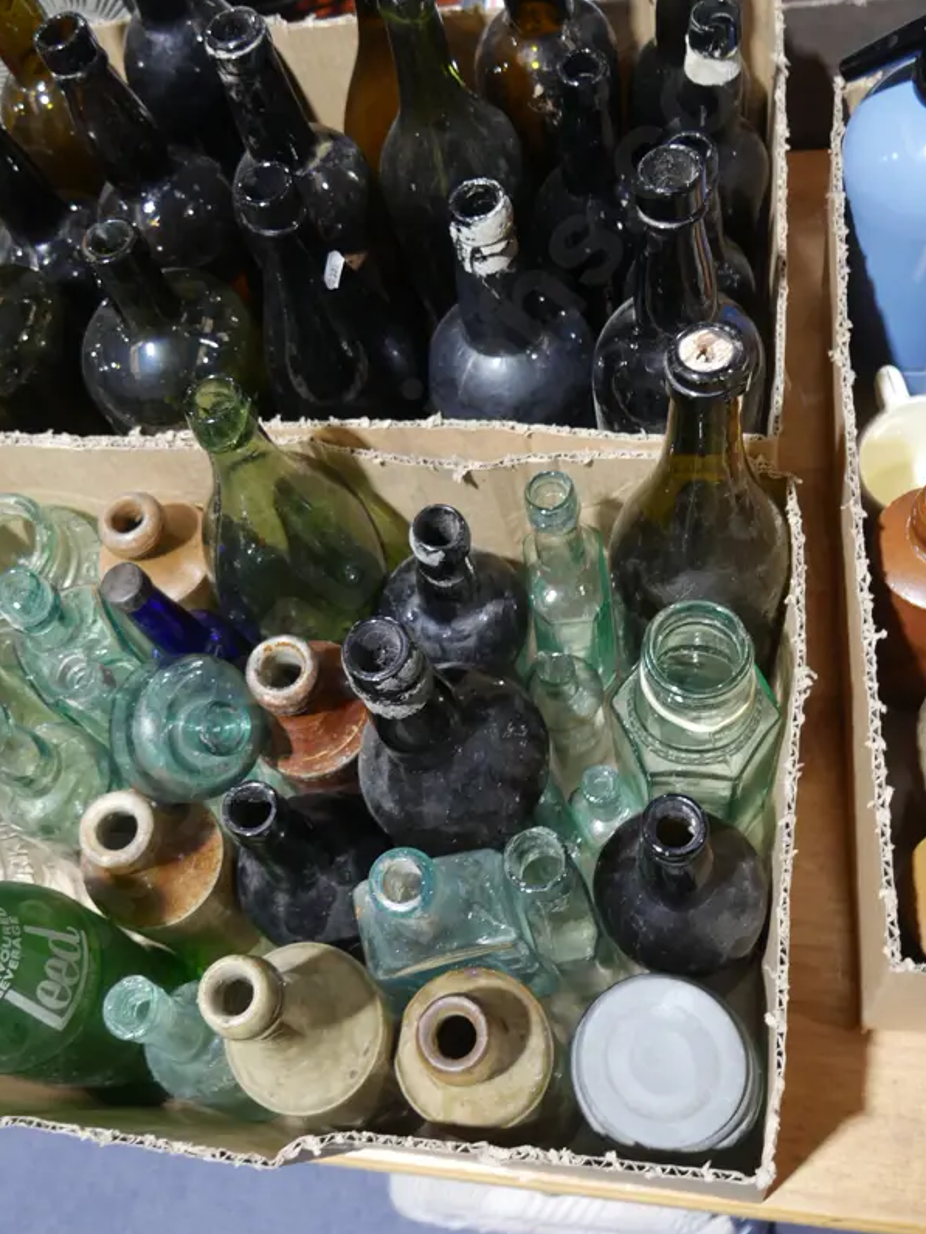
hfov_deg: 39.4
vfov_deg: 51.3
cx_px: 352
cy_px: 558
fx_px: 1284
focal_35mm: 36
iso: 640
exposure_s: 1/60
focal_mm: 14
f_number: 3.5
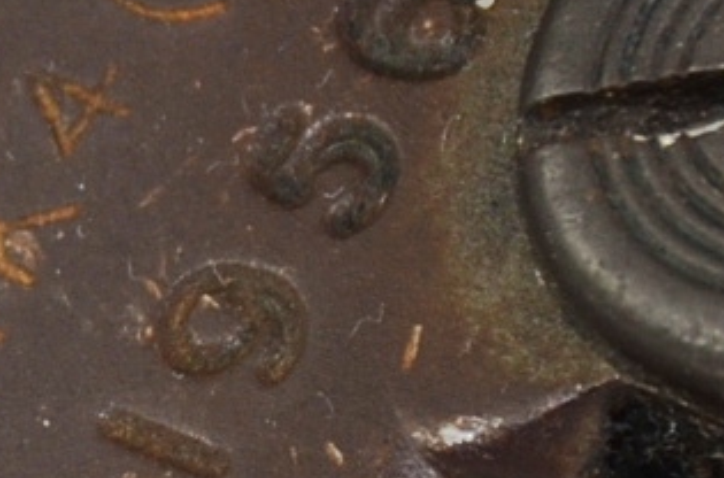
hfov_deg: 1.3
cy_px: 526
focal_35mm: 1586
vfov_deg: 0.9
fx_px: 31799
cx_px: 115
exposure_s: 1/160
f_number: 5.6
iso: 200
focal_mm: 135
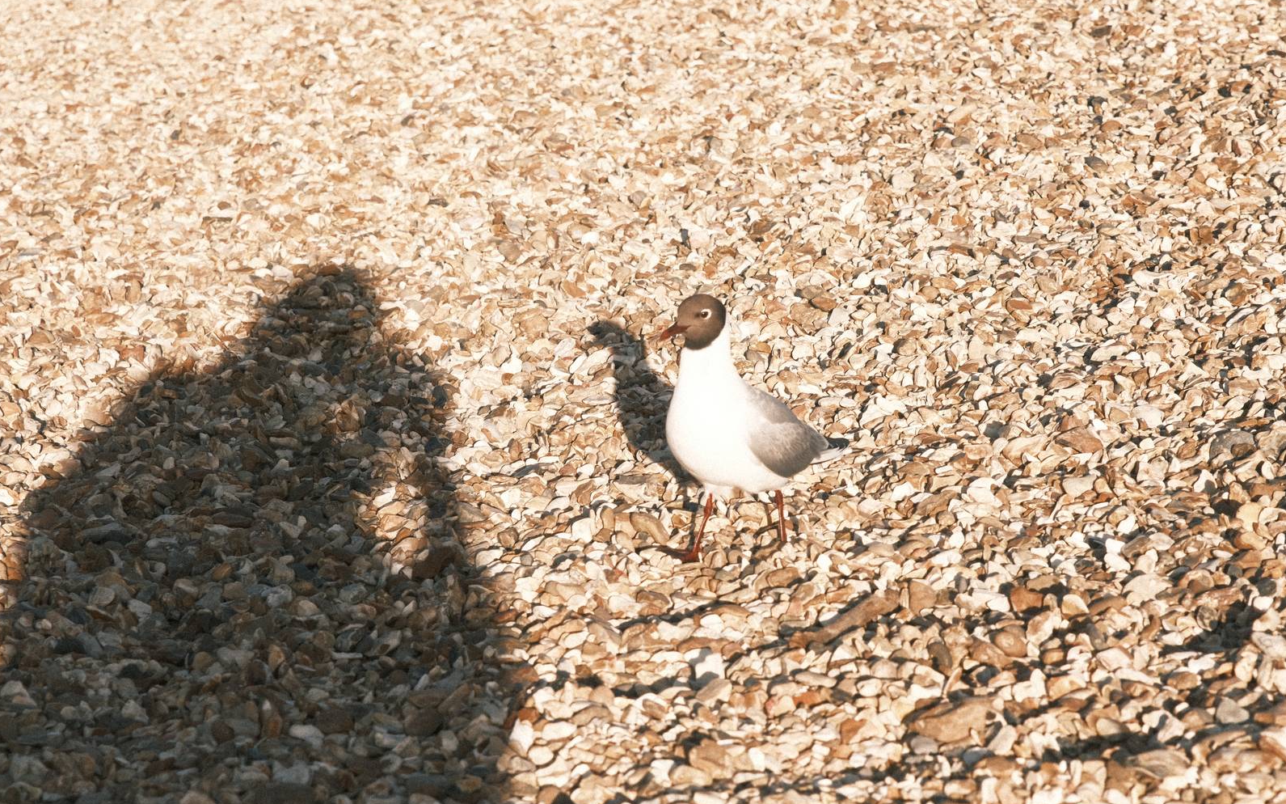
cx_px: 642
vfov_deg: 10.6
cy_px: 416
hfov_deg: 17.0
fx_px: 4310
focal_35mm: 123
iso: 640
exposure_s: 1/2200
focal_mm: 80
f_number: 8
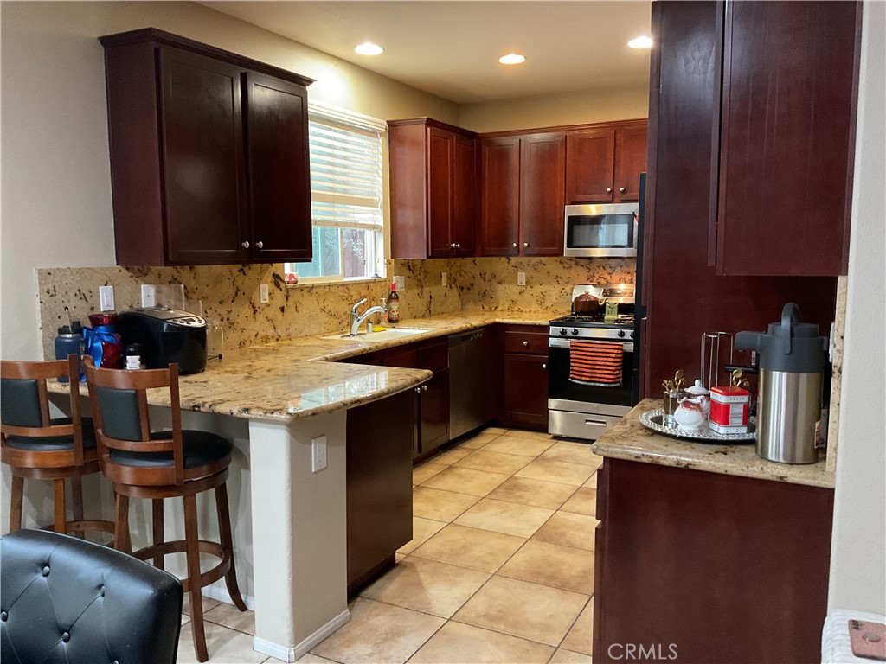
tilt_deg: -6.0
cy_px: 332
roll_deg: +0.6
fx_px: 742
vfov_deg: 48.2
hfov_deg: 61.7
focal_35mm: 29
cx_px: 443
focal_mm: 3
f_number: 1.8
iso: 250
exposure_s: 1/30
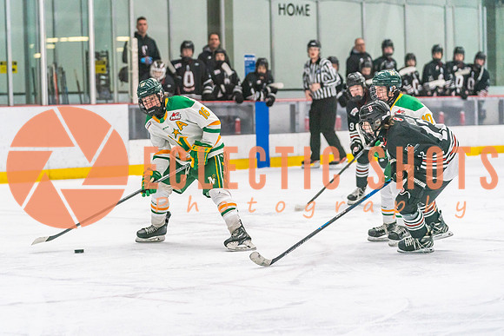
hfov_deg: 15.0
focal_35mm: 137
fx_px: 1912
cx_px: 206
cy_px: 173
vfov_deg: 10.1
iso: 3200
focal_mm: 109
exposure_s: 1/1250
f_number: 2.8
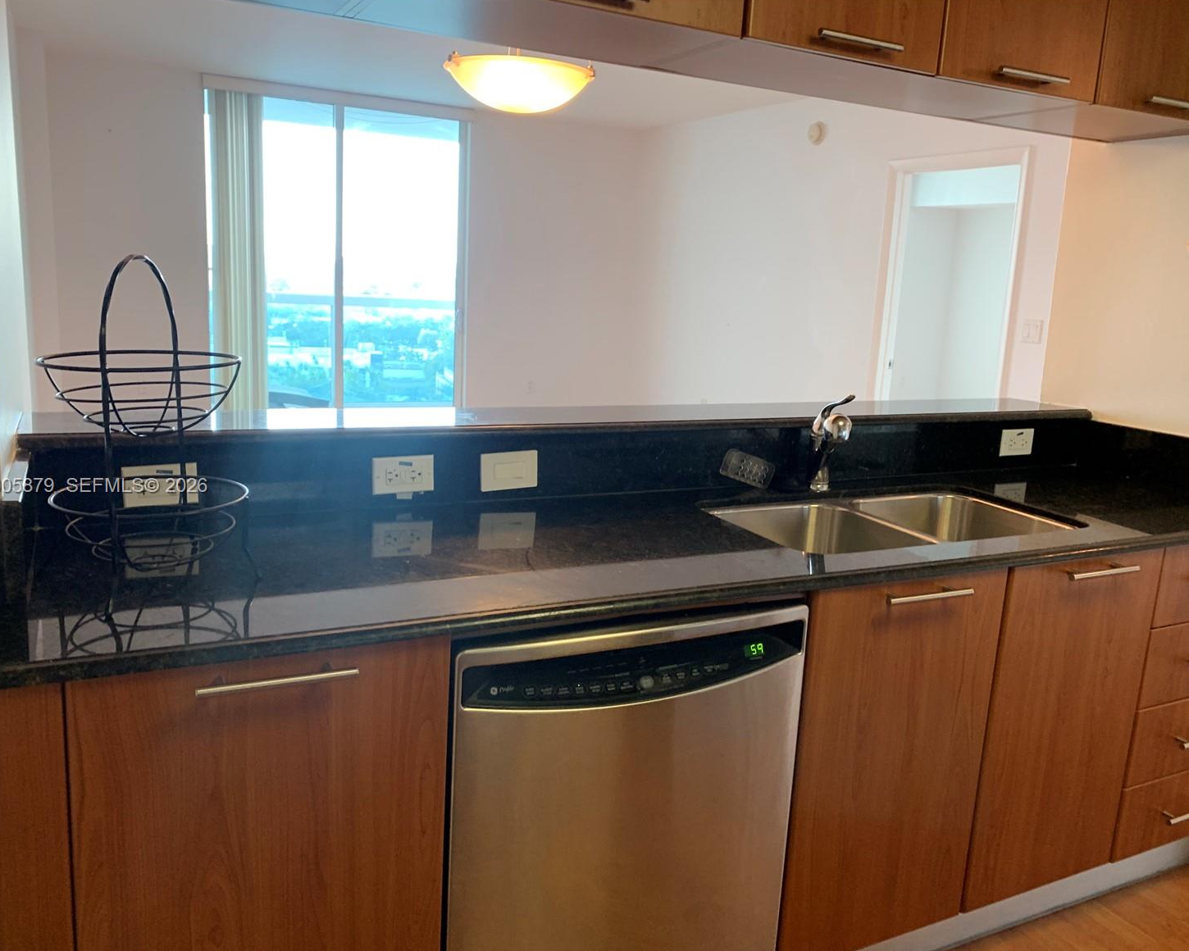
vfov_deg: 51.5
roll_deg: -2.7
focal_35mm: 28
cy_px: 487
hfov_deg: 62.2
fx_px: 985
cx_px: 608
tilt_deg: -10.0
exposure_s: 1/60
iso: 80
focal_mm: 4.25
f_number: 1.8
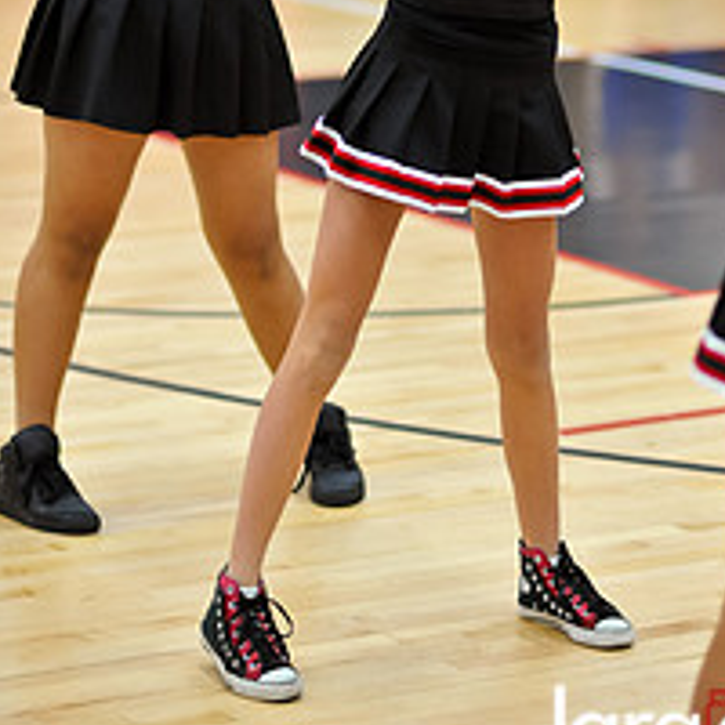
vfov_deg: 10.7
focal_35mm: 162
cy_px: 62
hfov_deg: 10.8
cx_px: 477
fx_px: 3839
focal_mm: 85
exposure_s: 1/500
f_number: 2
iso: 1800
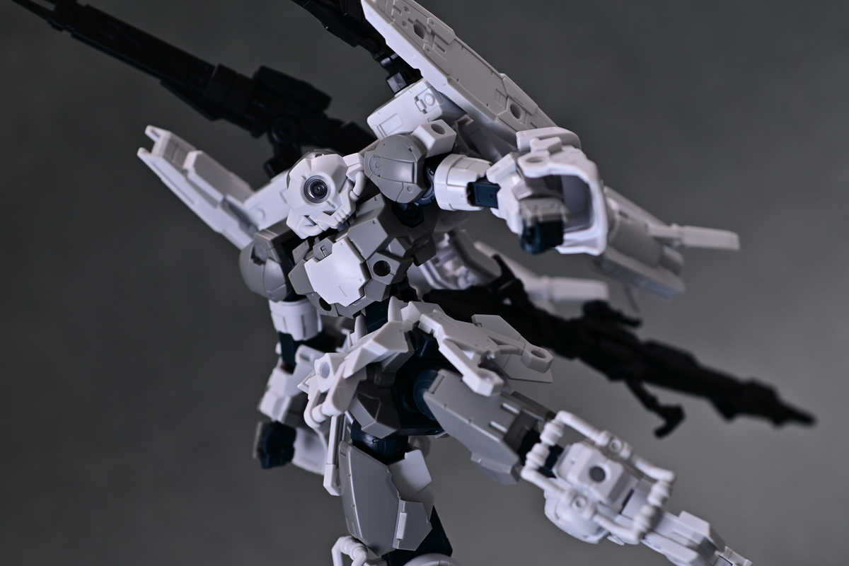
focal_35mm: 90
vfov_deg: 15.2
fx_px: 2122
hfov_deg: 22.6
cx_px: 424
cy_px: 283
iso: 100
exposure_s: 1
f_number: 6.3
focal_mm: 60
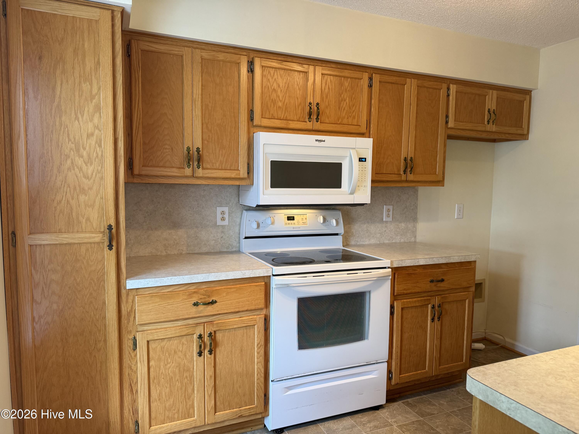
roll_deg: -0.9
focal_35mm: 24
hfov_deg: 71.6
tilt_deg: -4.8
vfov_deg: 56.8
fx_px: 401
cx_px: 290
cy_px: 217
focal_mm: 6.76
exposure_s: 1/120
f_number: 1.78
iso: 200
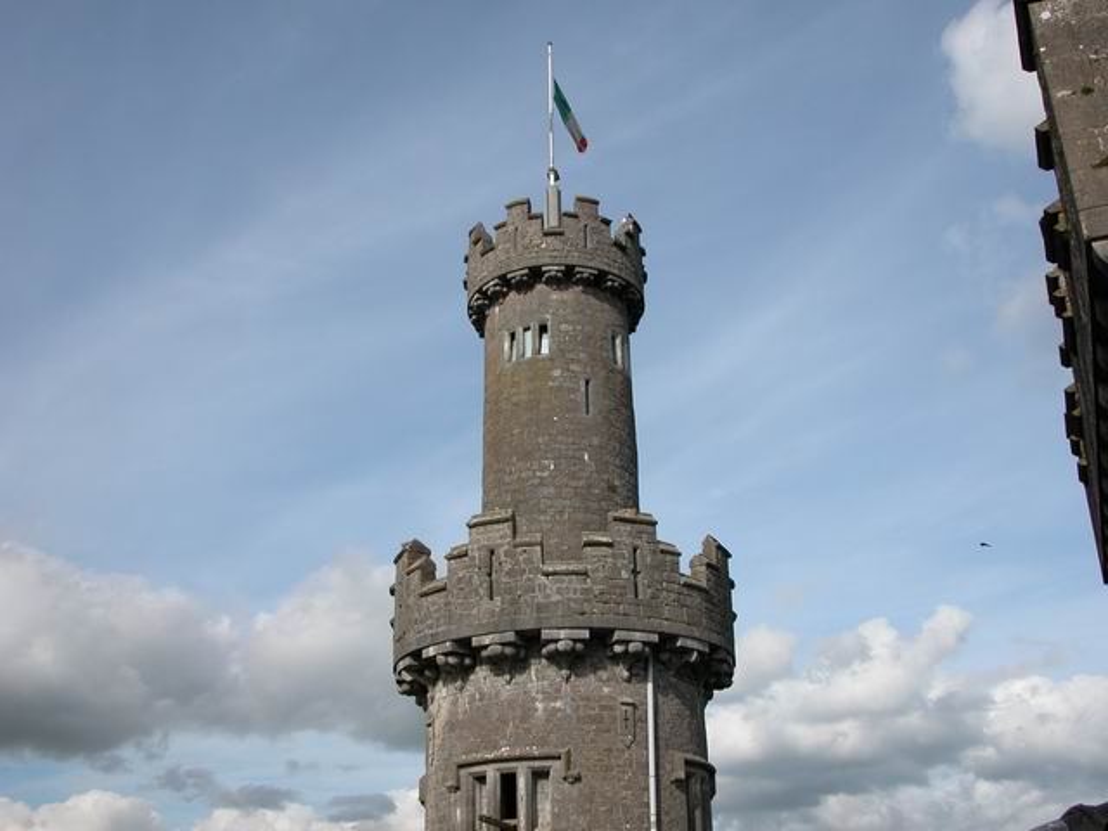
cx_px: 554
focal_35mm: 39
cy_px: 416
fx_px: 1248
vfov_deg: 36.8
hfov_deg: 47.9
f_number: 6.4
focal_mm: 10
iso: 100
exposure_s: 1/373
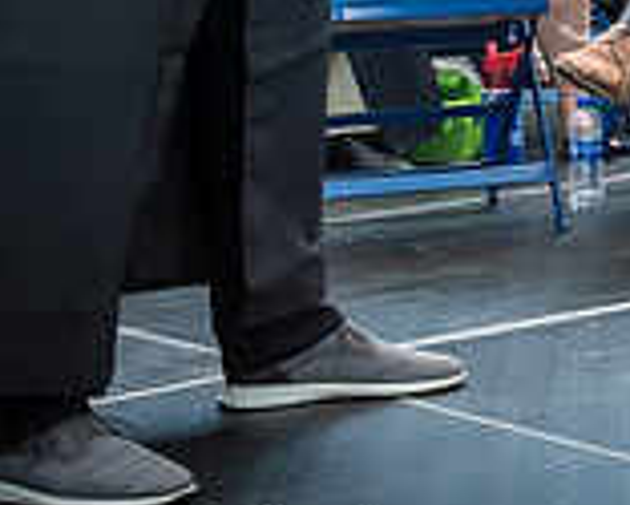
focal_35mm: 146
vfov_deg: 10.2
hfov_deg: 11.9
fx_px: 2724
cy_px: -298
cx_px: 1205
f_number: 7.1
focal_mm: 20
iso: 200
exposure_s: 1/320
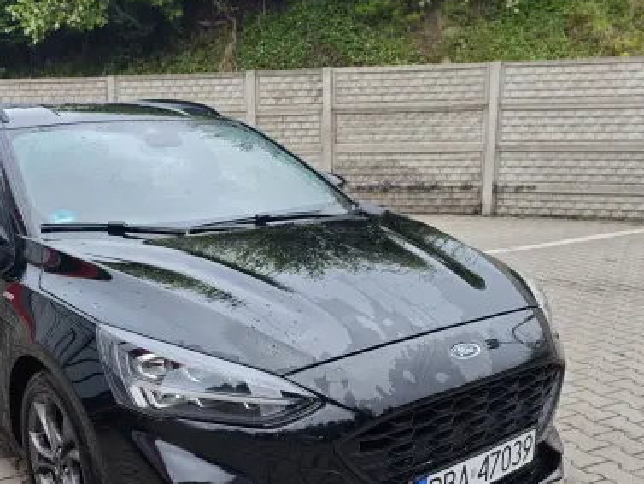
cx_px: 260
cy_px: 303
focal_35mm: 39
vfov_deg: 36.6
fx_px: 726
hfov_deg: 47.6
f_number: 2
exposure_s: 1/310
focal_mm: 8.72
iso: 50
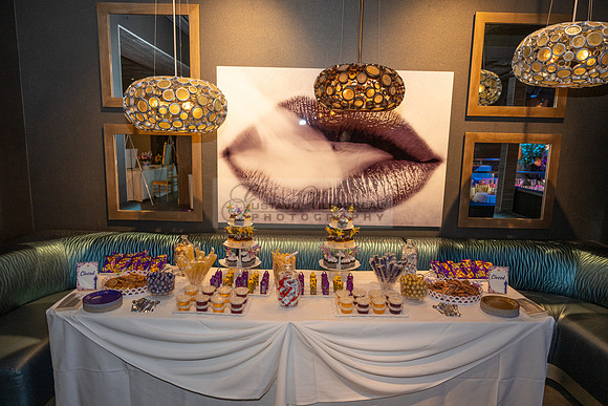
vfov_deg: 53.2
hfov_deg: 73.7
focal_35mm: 24
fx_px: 405
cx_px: 304
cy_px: 203
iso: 800
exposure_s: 1/200
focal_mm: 24
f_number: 2.8
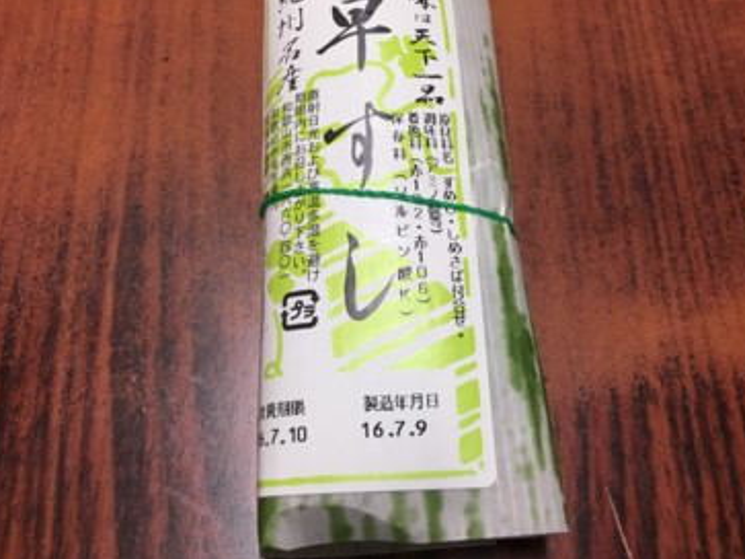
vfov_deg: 39.6
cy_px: 243
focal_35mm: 36
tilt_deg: -62.8
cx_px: 384
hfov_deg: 51.4
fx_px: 775
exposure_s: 1/15
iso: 32
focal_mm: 4.15
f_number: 2.2
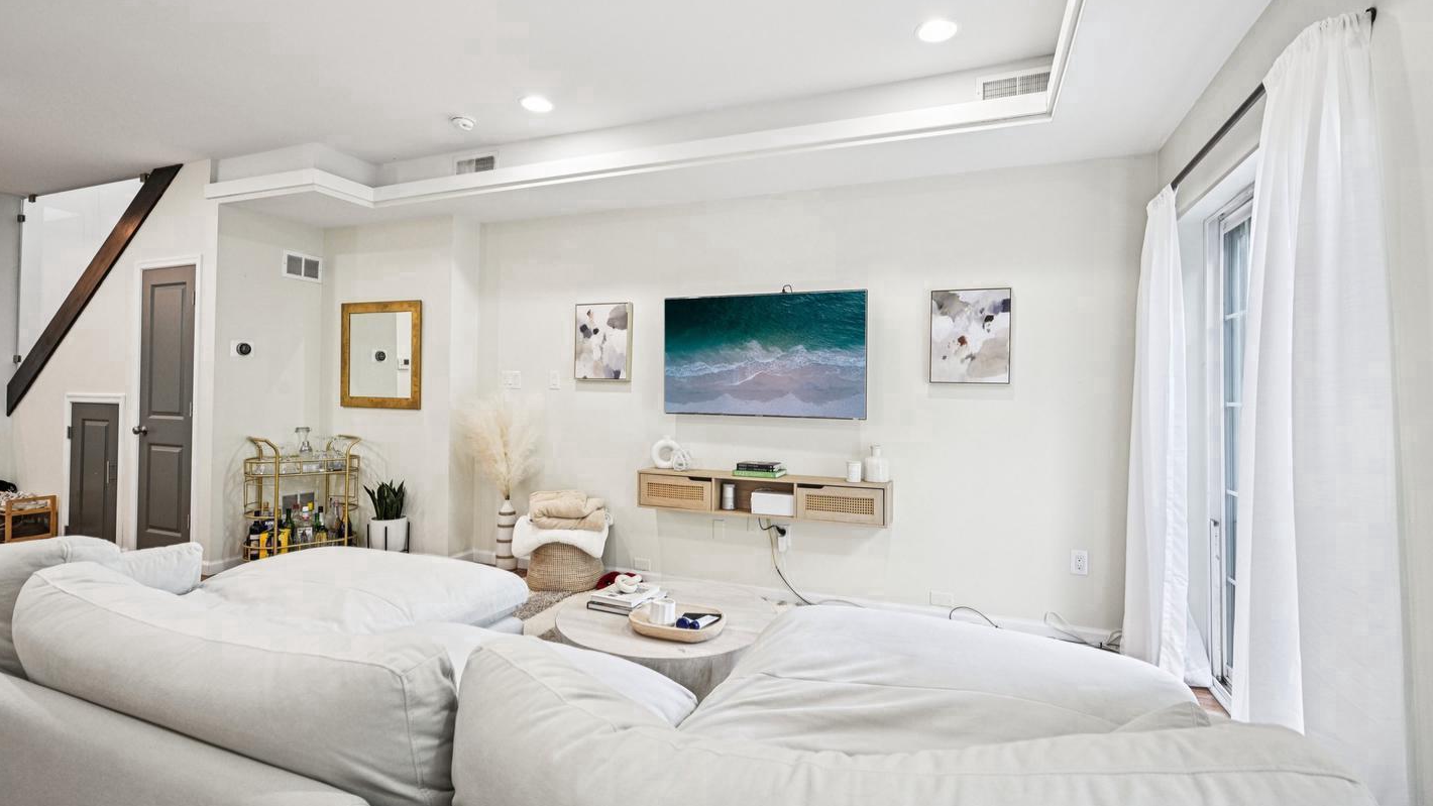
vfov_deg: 63.9
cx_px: 723
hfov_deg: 95.9
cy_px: 393
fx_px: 646
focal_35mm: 17
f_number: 8
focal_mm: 16
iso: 800
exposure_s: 1/80
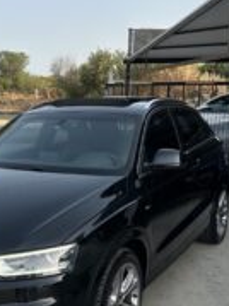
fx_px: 442
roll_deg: -1.8
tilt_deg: -9.5
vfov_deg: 38.0
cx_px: 50
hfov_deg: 28.5
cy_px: 189
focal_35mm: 50
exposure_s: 1/1779
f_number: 1.78
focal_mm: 6.86
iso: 80
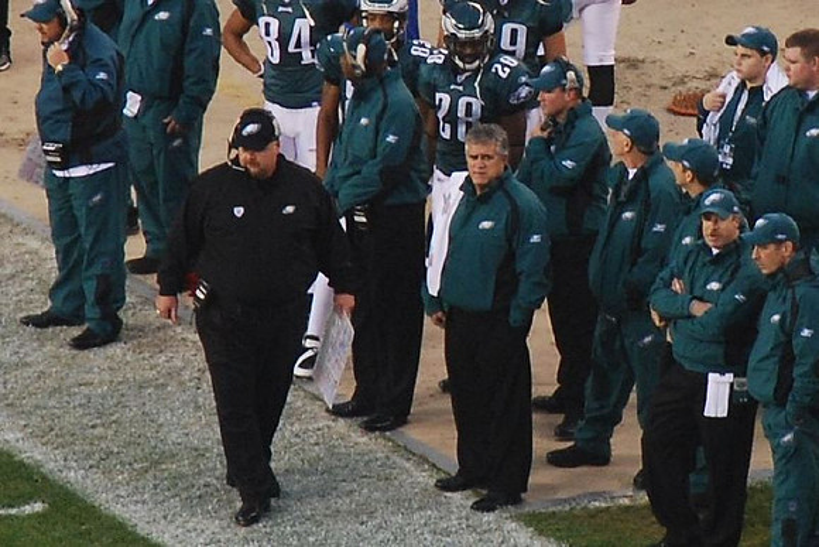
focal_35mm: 202
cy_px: 274
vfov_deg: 6.8
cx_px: 410
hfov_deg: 10.2
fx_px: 4608
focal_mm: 135
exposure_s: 1/100
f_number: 5.6
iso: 400
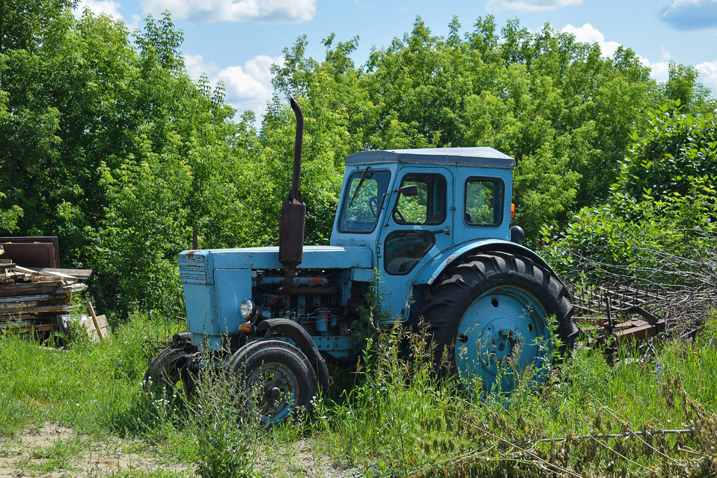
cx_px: 358
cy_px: 239
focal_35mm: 60
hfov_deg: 33.4
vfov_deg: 22.6
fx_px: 1195
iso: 200
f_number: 6.3
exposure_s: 1/640
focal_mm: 40
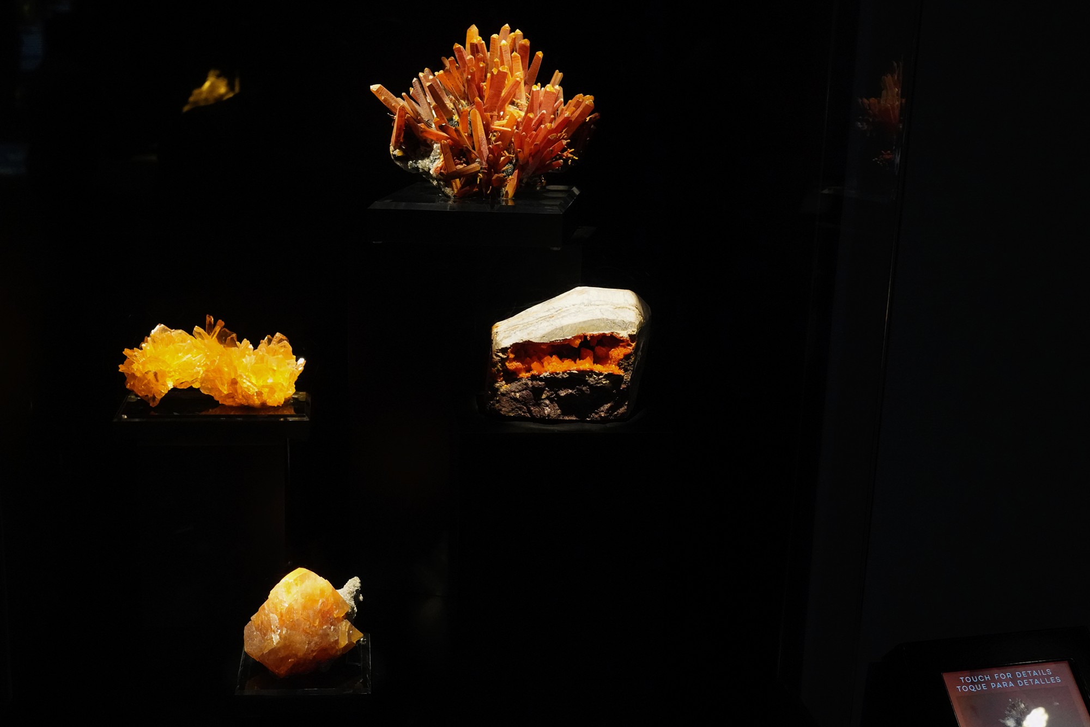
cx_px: 545
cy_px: 364
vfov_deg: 38.9
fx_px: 1030
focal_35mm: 34
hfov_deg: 55.8
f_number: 7.1
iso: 8000
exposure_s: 1/100
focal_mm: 34
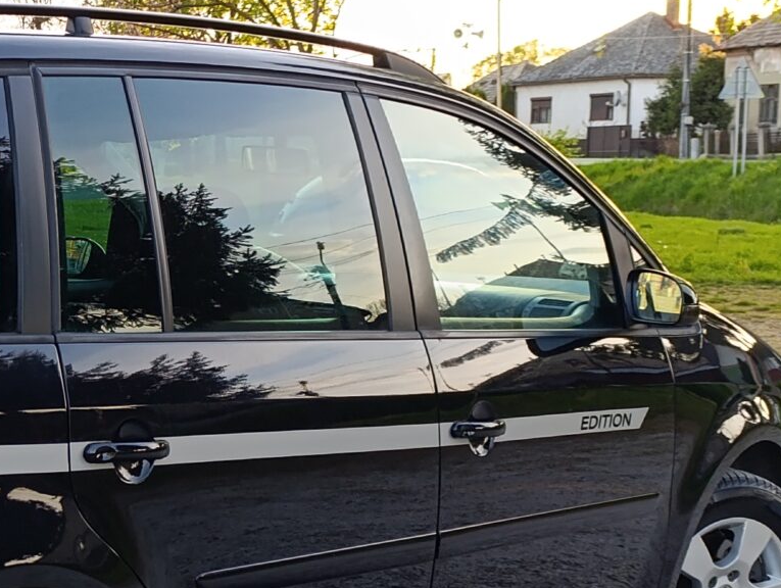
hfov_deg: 23.4
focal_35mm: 77
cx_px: -121
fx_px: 1740
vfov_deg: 19.1
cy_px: 415
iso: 160
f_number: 1.6
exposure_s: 1/100
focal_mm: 6.14
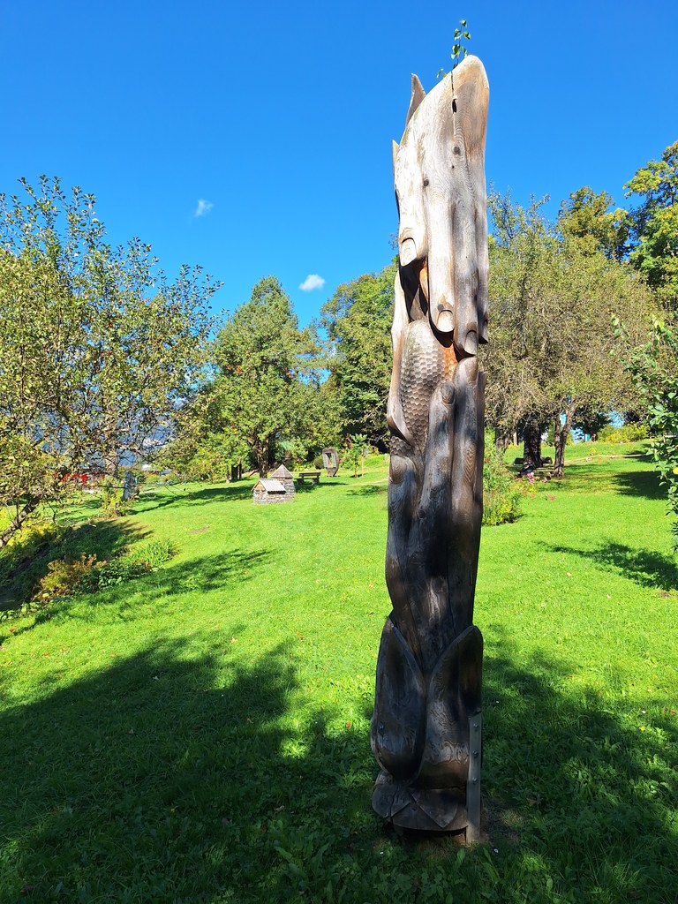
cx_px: 339
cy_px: 452
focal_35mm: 23
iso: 40
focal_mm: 5.54
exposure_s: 1/1473
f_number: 1.8
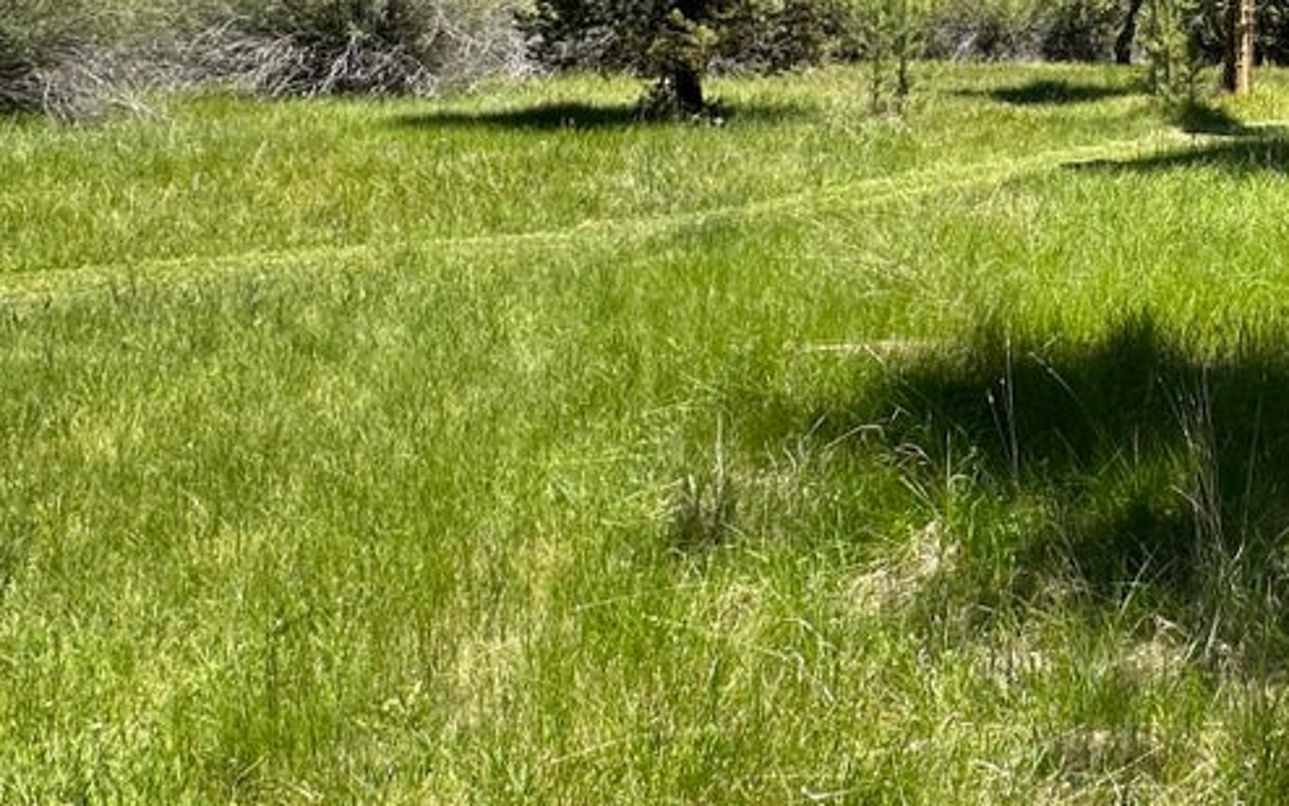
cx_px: 1228
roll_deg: -0.7
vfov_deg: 29.9
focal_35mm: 41
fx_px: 1441
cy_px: 76
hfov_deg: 42.9
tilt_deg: -2.3
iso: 40
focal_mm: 2.22
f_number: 2.2
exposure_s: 1/578
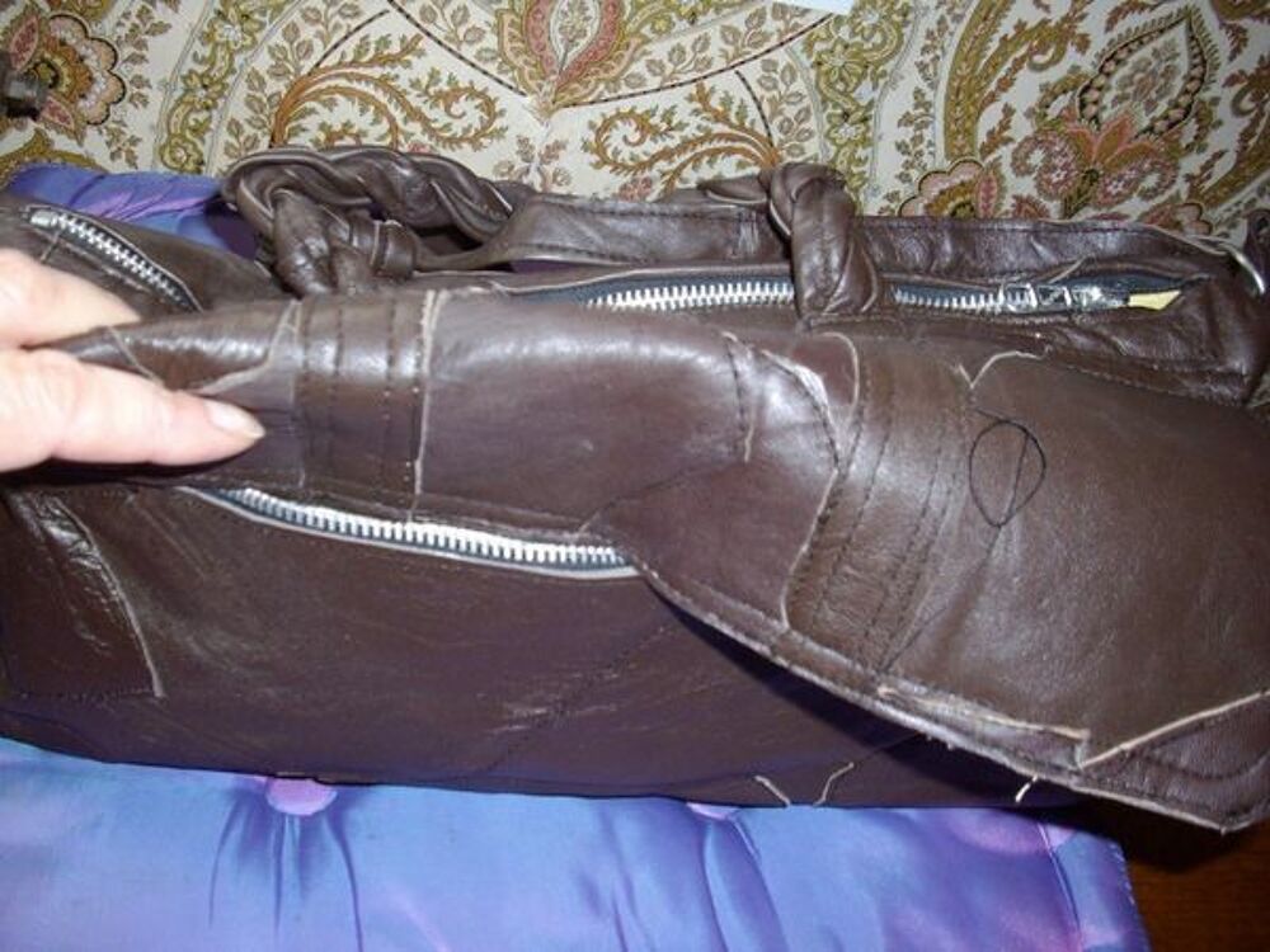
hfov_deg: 50.1
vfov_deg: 38.7
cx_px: 635
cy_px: 476
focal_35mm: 37
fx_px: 1357
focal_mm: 6.2
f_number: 2.8
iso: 160
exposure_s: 1/50
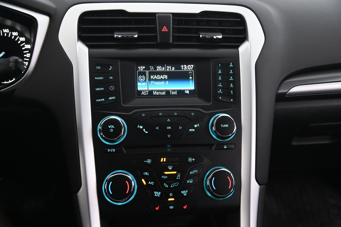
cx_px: 170
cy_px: 114
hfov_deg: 50.7
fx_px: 360
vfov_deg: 35.0
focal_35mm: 38
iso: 2000
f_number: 4
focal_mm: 38
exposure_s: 1/15
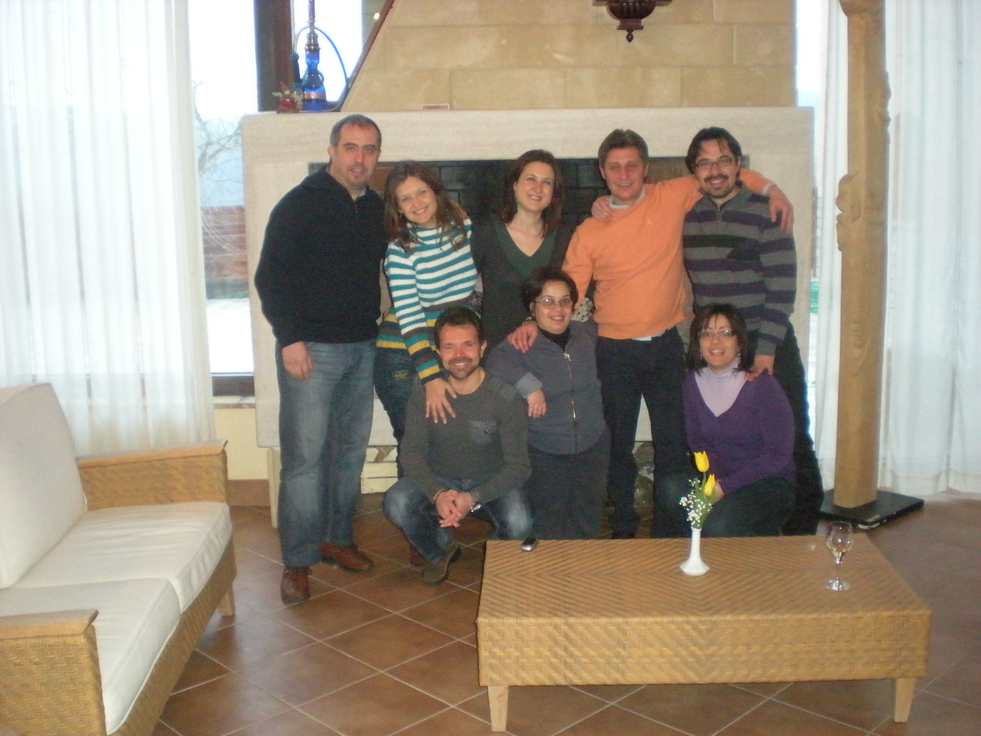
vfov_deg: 37.7
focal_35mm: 38
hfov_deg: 49.0
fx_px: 1077
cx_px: 490
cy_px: 368
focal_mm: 6.3
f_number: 3.1
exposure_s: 1/60
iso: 800
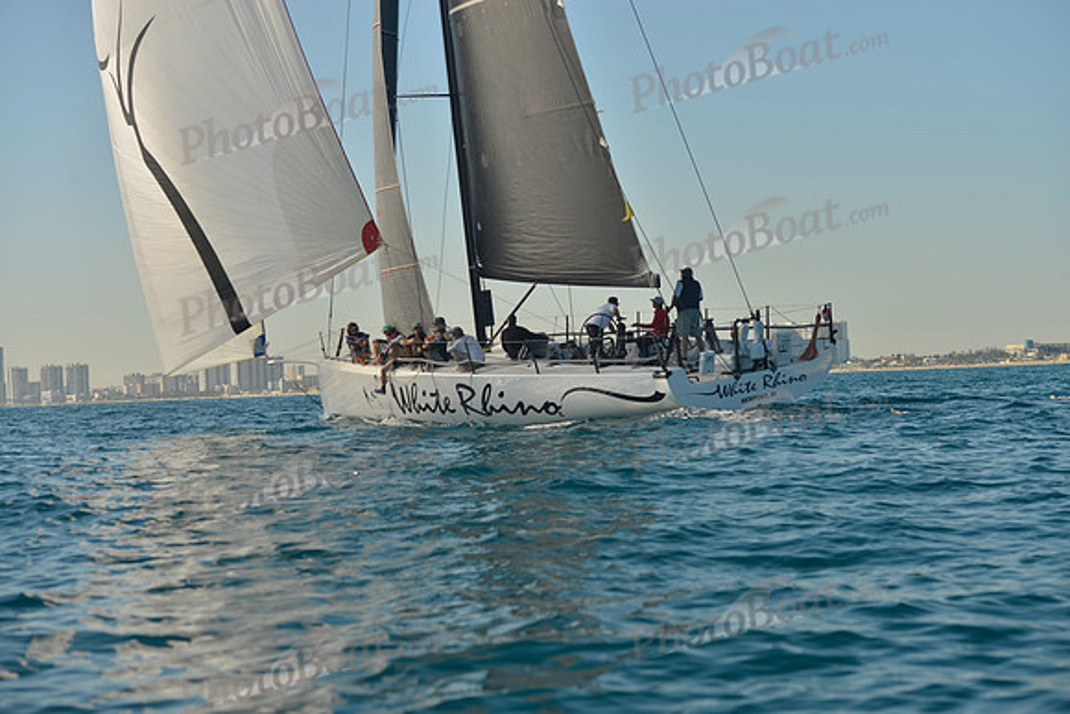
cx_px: 535
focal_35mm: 70
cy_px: 357
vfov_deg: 19.5
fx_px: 2081
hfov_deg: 28.8
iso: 200
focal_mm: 70
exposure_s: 1/800
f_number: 6.3
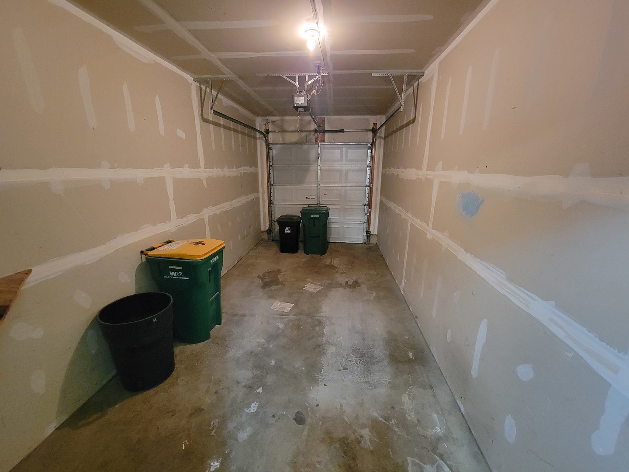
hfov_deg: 106.2
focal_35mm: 13
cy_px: 236
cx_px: 314
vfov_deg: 89.9
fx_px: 236
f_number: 2.2
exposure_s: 1/24
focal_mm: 2.2
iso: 1250
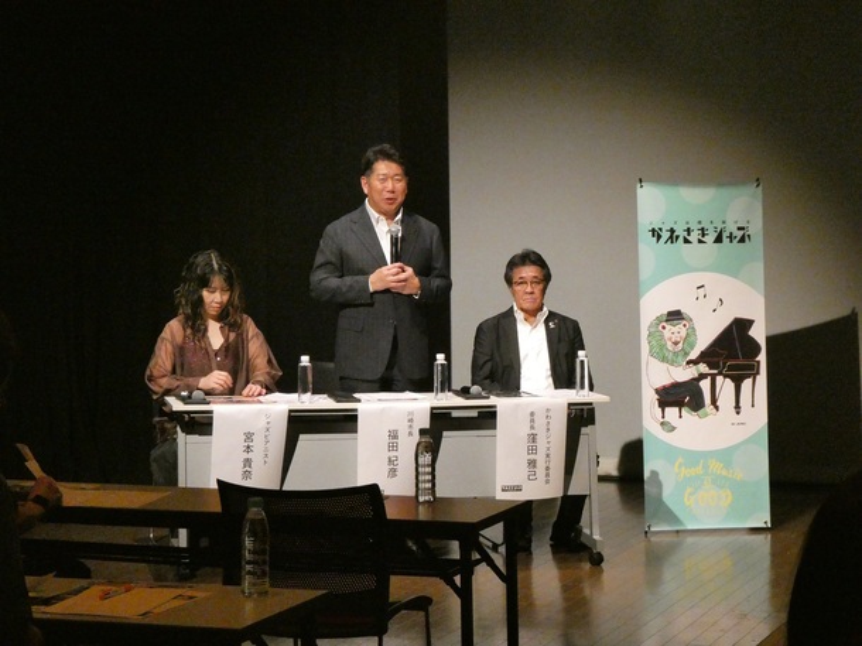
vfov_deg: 17.6
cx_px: 431
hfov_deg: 23.3
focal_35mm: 84
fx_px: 2091
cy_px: 323
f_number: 4.8
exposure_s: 1/60
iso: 1600
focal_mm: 15
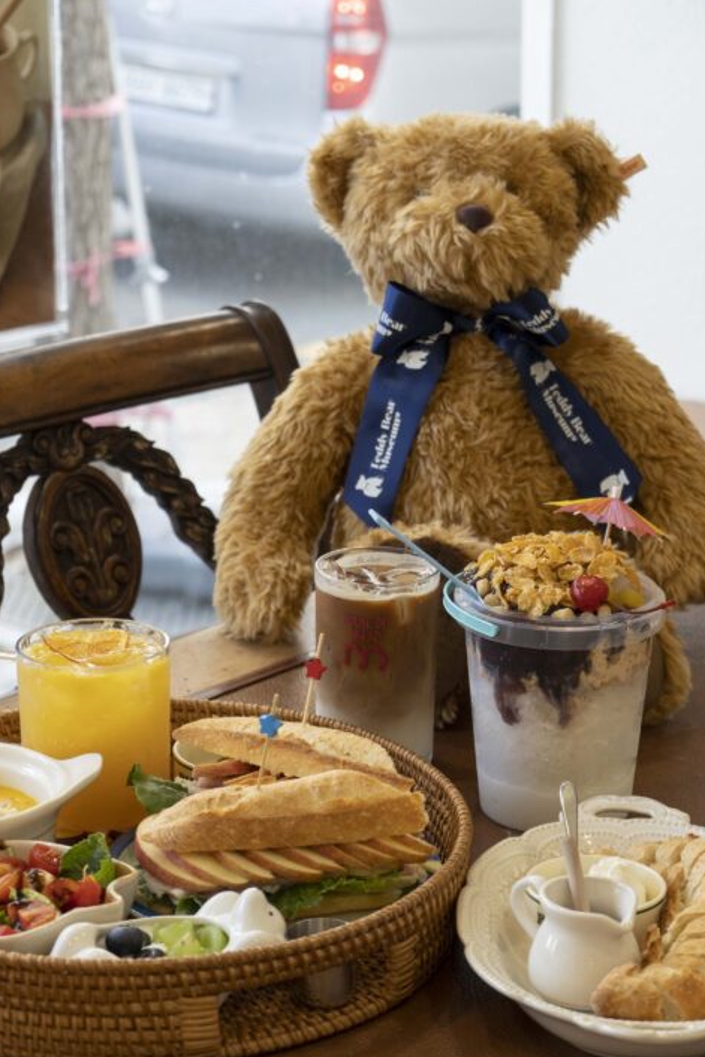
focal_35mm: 87
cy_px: 415
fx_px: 2554
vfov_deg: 23.3
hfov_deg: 15.7
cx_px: 281
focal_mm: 60
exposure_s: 1/160
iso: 800
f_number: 5.6
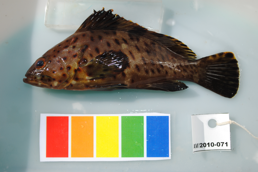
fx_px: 452
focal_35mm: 63
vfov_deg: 21.6
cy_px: 86
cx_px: 129
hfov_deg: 31.9
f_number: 6.3
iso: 100
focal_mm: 42
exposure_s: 1/200
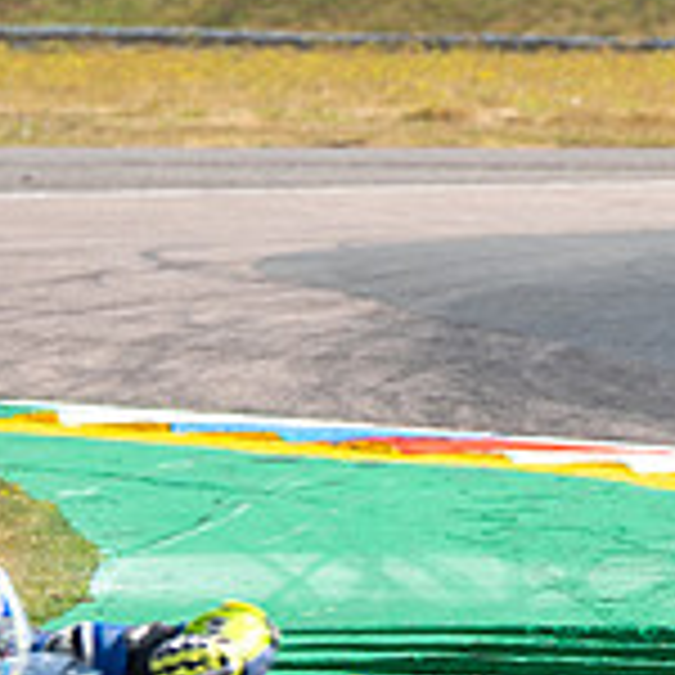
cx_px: 1421
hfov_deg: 2.3
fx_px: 16811
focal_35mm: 762
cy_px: 118
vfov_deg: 2.3
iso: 125
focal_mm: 200
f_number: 6.3
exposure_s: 1/500
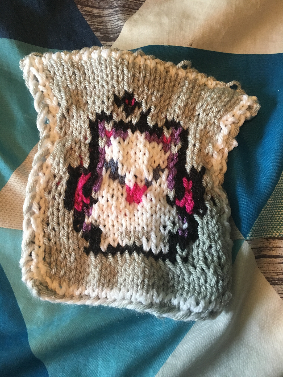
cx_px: 142
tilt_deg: -80.1
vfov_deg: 61.7
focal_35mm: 29
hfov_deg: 48.2
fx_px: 316
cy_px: 188
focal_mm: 4.15
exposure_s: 1/30
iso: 160
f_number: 2.2
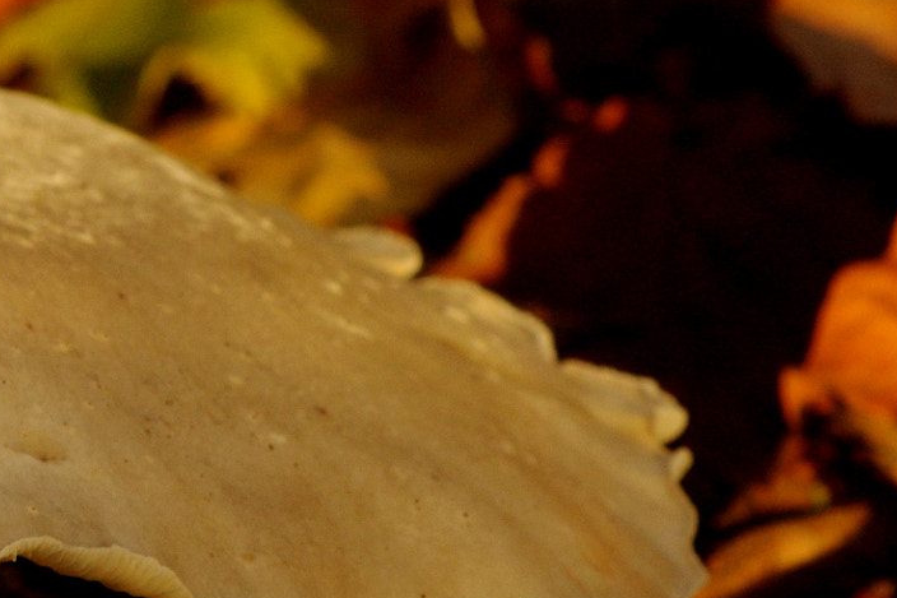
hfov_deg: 3.5
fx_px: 14622
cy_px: 270
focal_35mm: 587
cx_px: 172
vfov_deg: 2.3
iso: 800
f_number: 14
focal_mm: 135
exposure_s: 1/80
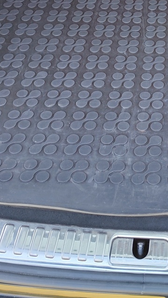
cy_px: 18
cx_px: 165
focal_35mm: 63
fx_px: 499
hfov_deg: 18.7
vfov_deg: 31.4
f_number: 1.65
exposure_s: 1/100
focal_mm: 6.19
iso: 200
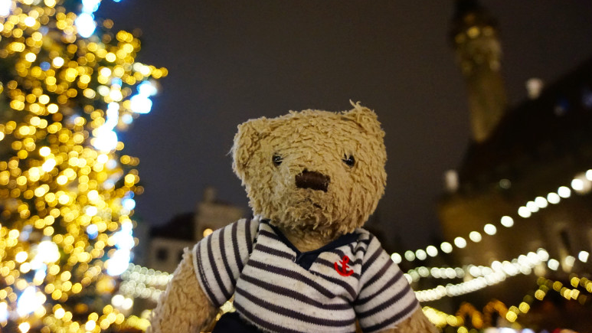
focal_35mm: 26
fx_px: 408
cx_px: 288
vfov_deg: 44.3
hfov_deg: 71.9
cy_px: 141
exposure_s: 1/50
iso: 3200
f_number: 3.5
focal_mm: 16
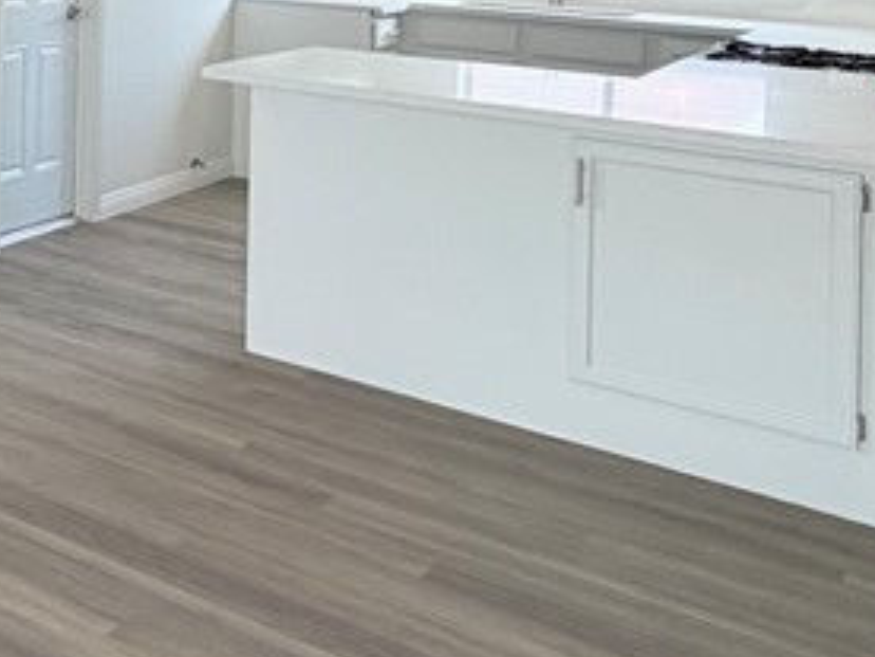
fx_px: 1314
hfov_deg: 26.2
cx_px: -457
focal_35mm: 52
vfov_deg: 25.2
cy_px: -133
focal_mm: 2.22
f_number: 2.2
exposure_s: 1/120
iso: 125
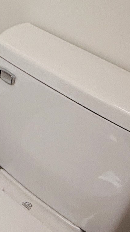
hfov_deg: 10.8
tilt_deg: -14.7
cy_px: -100
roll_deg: -2.9
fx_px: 496
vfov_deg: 22.3
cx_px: -248
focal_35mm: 81
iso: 125
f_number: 2.2
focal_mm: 2.22
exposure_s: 1/120
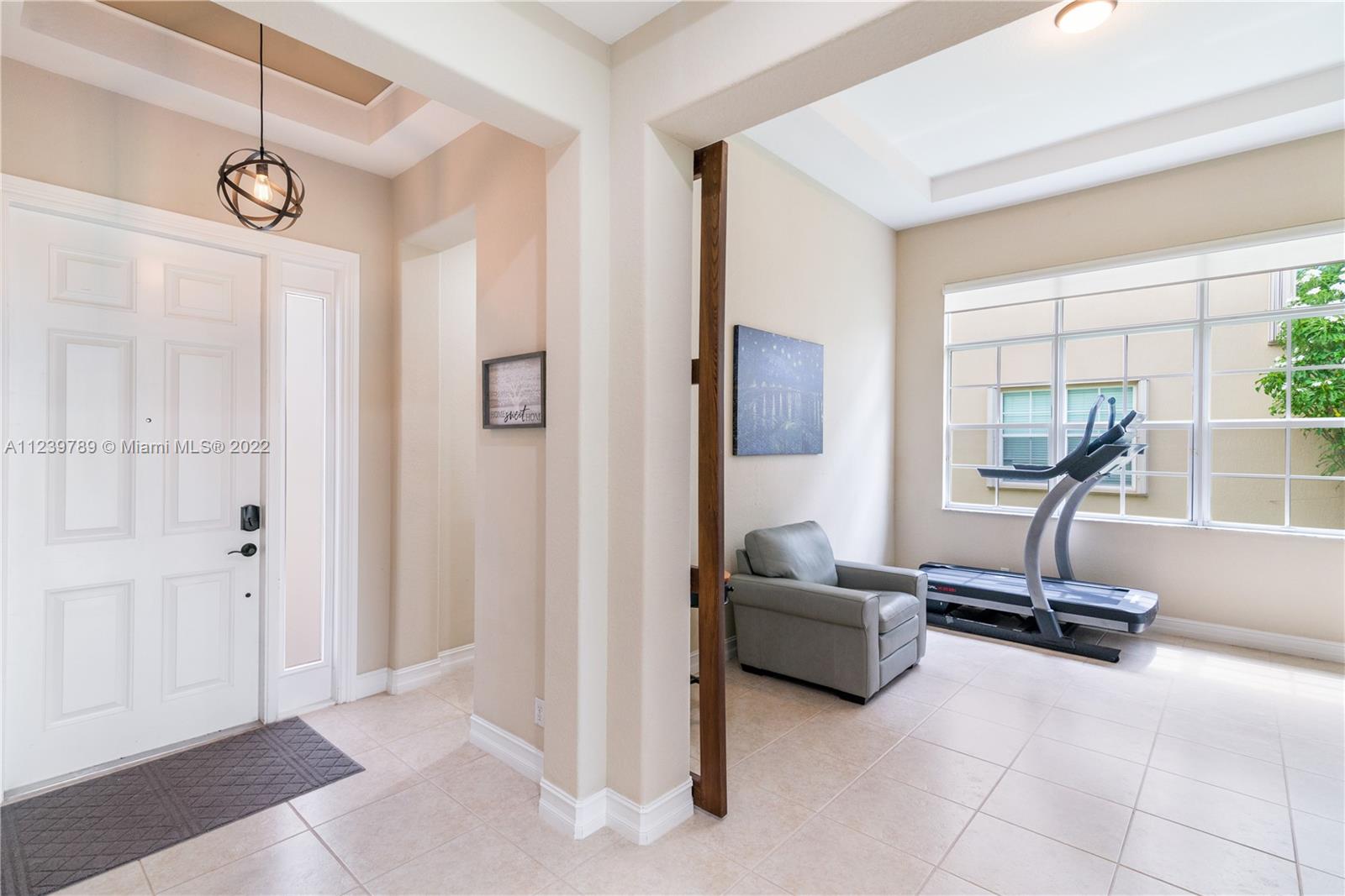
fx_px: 598
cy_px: 448
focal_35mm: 16
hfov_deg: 96.7
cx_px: 672
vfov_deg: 73.8
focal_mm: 16
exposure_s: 1/15
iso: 500
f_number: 7.1
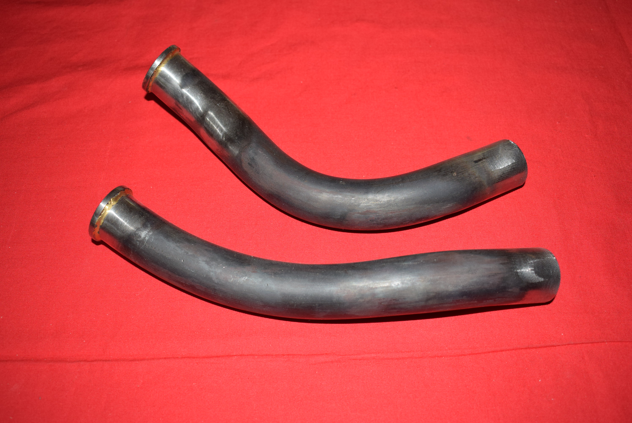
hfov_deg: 53.1
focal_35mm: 36
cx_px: 316
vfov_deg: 36.9
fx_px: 632
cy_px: 212
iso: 400
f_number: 5
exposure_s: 1/200
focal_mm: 24
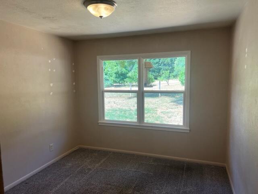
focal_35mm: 26
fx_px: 194
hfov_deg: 67.3
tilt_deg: -6.4
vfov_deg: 53.1
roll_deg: +0.8
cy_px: 97
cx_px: 129
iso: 50
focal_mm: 5.7
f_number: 1.5
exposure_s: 1/161
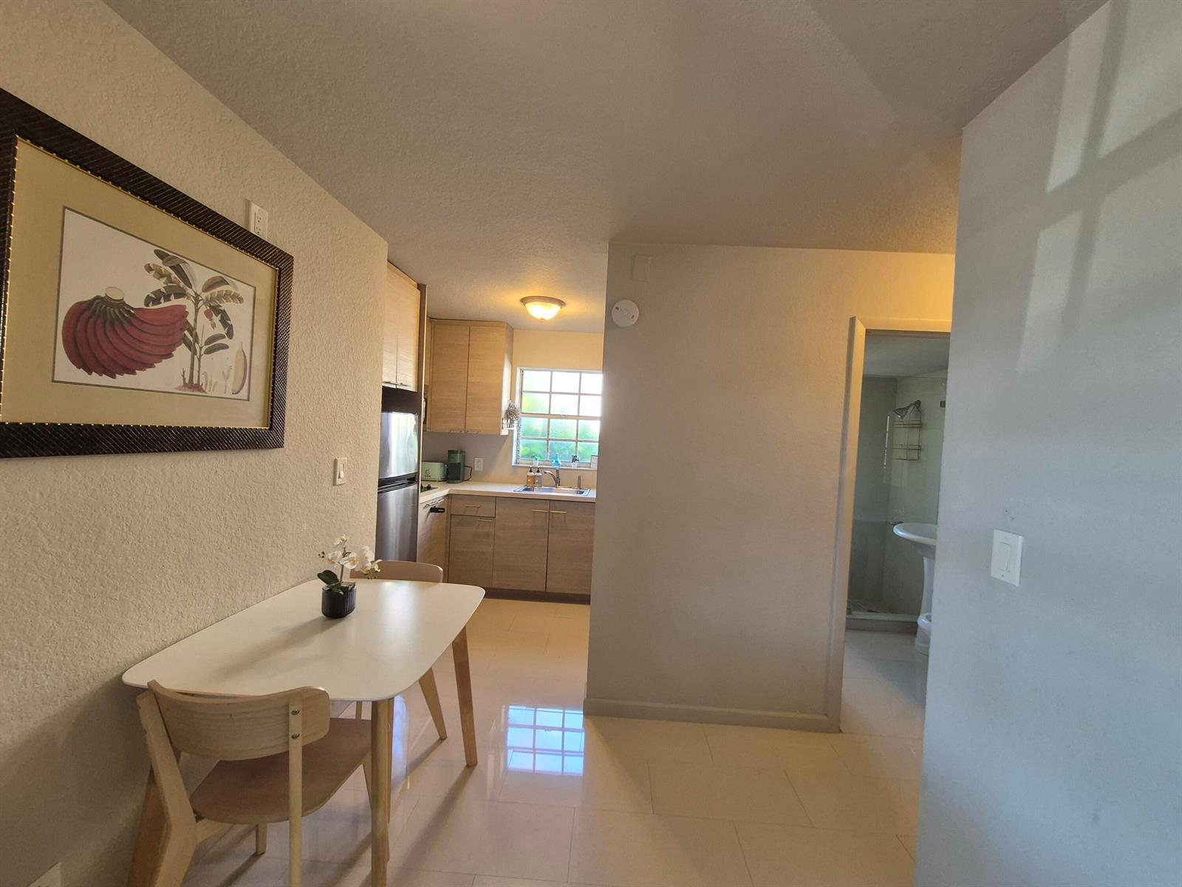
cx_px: 591
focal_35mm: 13
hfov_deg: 106.2
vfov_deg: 89.9
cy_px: 444
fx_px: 444
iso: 160
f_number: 2.2
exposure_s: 1/60
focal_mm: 1.74
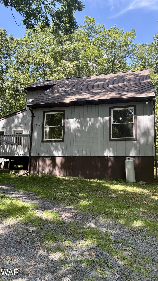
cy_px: 142
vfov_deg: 66.1
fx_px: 216
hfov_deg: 40.2
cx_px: 76
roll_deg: -2.4
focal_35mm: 29
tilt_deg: +10.6
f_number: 1.6
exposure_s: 1/409
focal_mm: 5.96
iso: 64
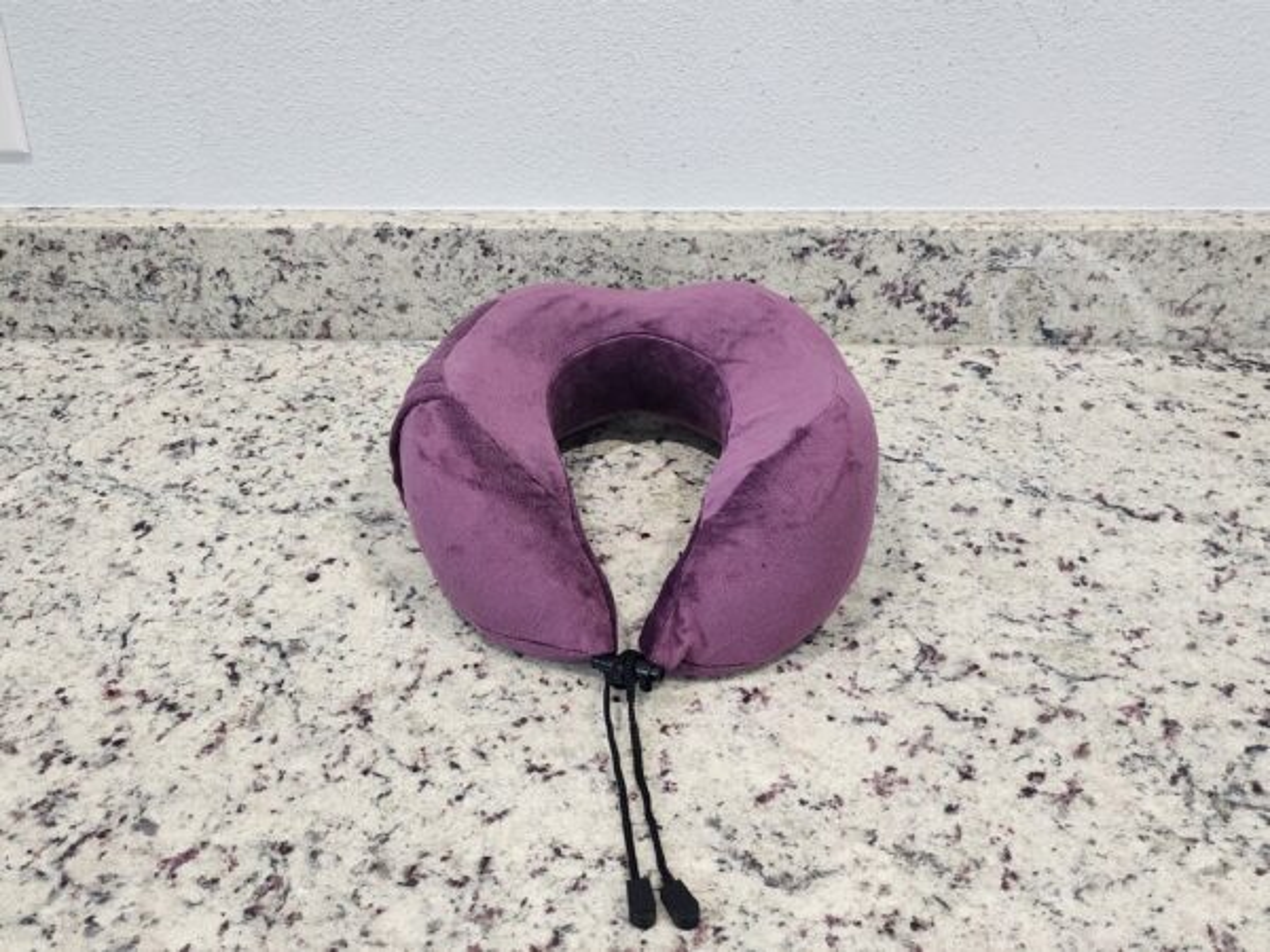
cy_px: 476
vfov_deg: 58.9
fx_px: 844
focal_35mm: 23
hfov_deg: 73.9
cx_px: 635
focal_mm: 6.4
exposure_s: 1/120
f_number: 1.8
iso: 250
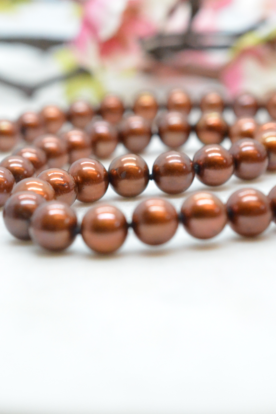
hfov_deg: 13.8
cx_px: 87
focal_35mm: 99
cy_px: 189
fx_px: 1139
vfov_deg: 20.6
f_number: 6.3
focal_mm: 40
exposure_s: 1/640
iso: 4000
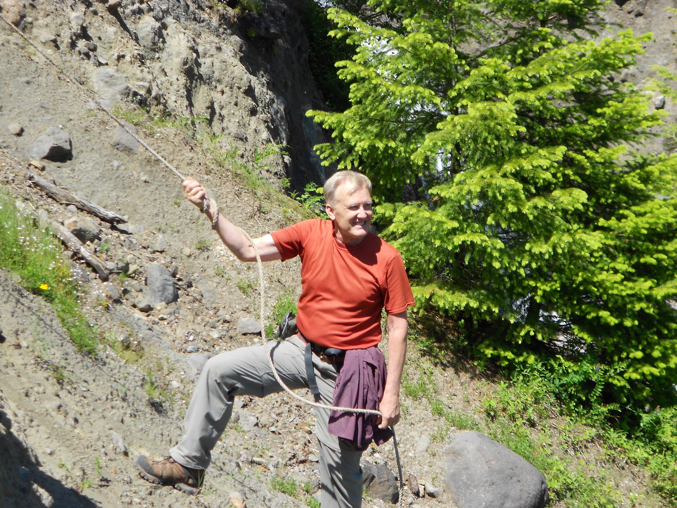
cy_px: 254
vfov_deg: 22.3
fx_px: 1291
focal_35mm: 66
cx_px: 338
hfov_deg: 29.4
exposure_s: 1/250
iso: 80
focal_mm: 11.6
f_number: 5.3
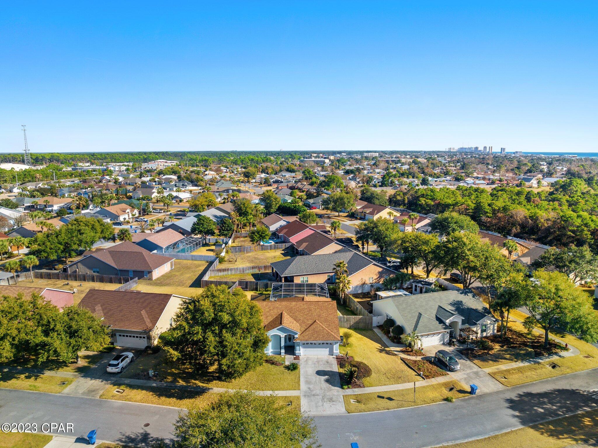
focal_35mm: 24
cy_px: 224
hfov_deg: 71.6
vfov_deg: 56.8
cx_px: 299
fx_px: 414
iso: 110
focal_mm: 12.29
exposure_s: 1/1000
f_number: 2.8
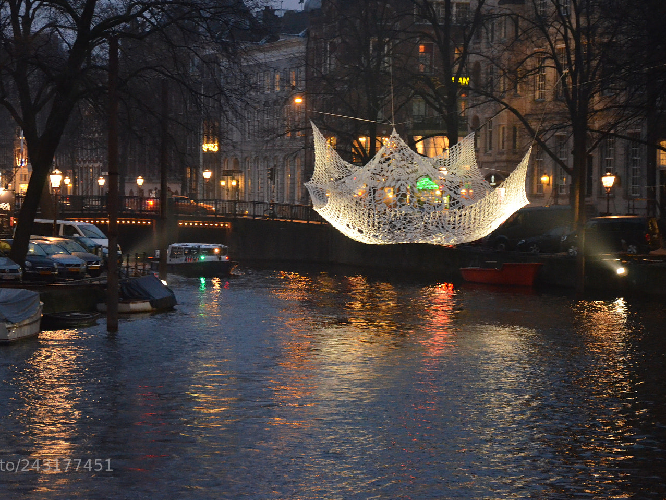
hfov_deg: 16.5
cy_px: 230
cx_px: 258
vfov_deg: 12.5
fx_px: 2290
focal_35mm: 119
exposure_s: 1/13
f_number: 5.3
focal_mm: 66
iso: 3200
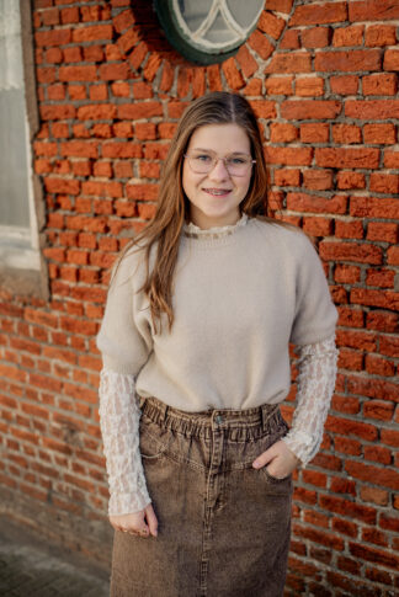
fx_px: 830
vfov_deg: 39.6
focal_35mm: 50
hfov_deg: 27.0
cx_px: 200
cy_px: 298
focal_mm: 50
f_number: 2.5
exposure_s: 1/800
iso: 125
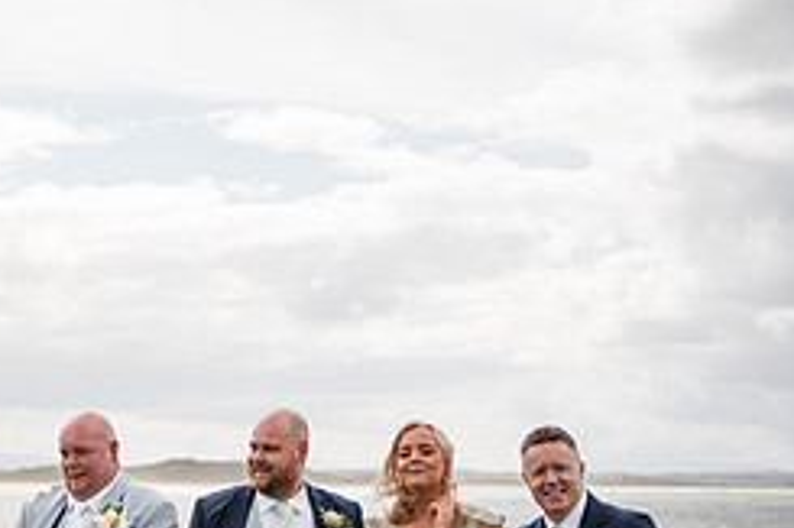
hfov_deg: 23.2
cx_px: -45
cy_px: 533
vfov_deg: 16.1
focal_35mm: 83
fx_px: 1829
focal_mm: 35
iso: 100
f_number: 2.2
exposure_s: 1/3200
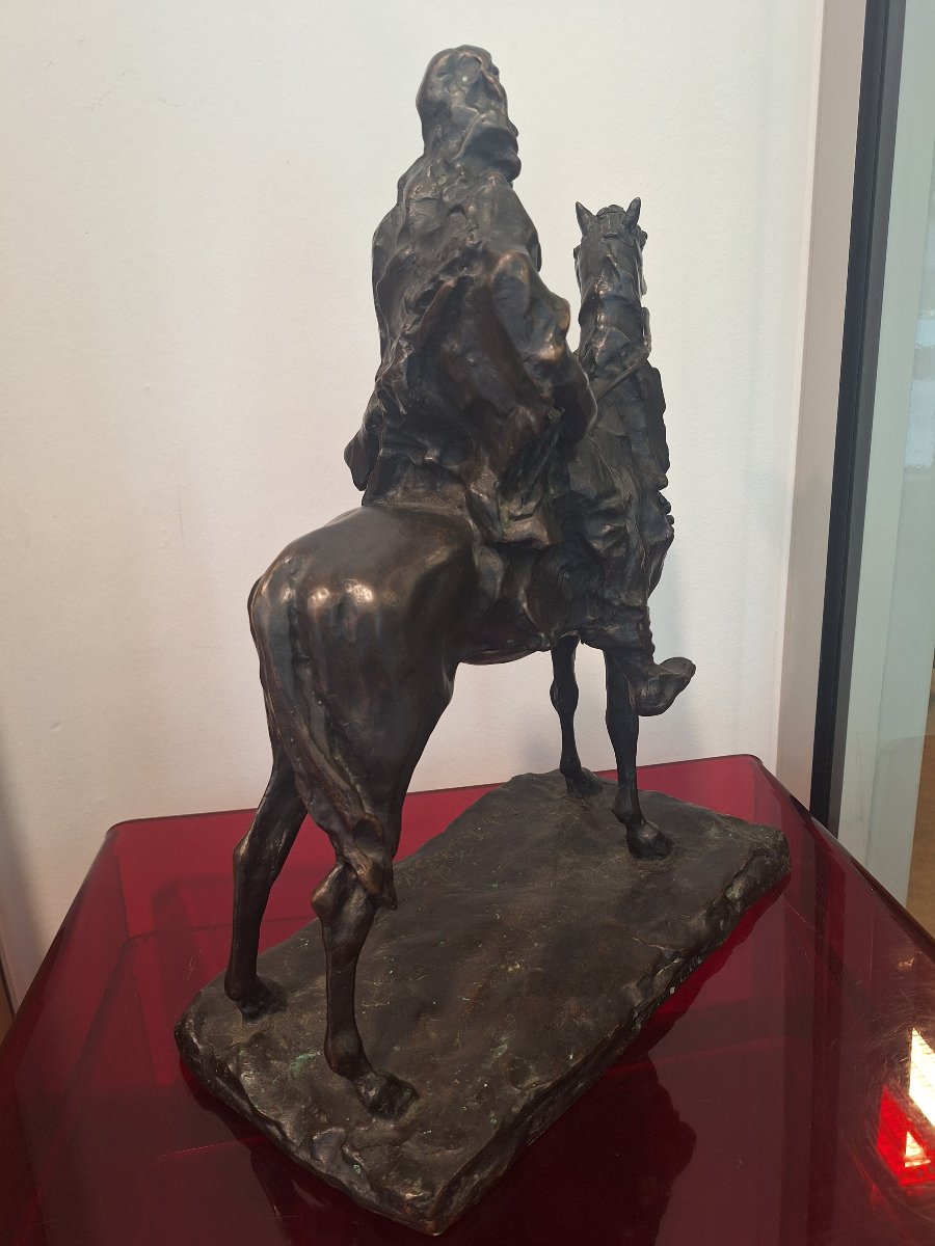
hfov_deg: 58.9
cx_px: 468
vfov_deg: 73.9
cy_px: 623
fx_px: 828
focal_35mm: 23
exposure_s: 1/40
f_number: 1.8
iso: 100
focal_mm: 5.54
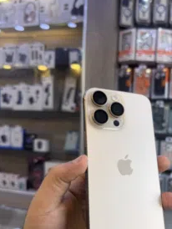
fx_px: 232
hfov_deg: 39.9
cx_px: 124
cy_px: 144
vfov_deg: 52.0
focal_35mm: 35
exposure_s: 1/204
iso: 64
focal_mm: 6.76
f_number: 1.78
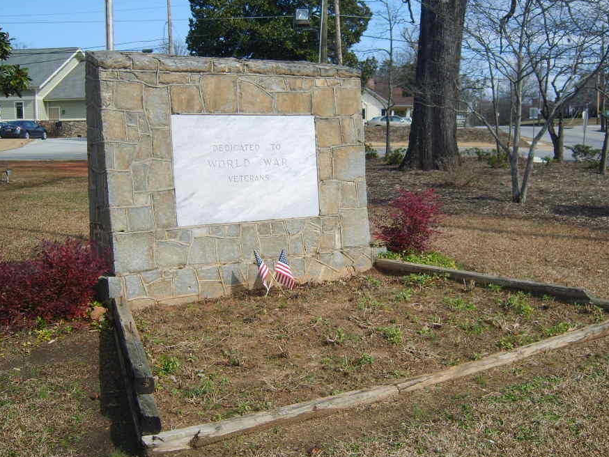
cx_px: 332
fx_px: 722
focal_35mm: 41
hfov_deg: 45.7
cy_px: 225
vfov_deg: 35.2
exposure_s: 1/1000
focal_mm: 7.4
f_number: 2.8
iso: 50
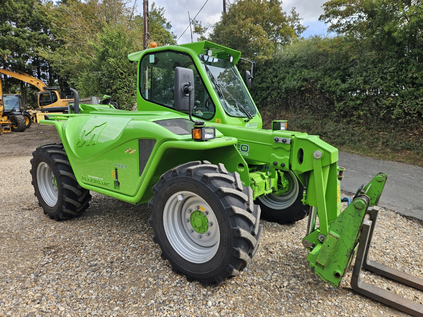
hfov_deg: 73.9
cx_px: 212
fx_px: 281
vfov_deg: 58.9
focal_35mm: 23
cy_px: 158
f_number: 1.8
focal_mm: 5.4
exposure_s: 1/460
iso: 25
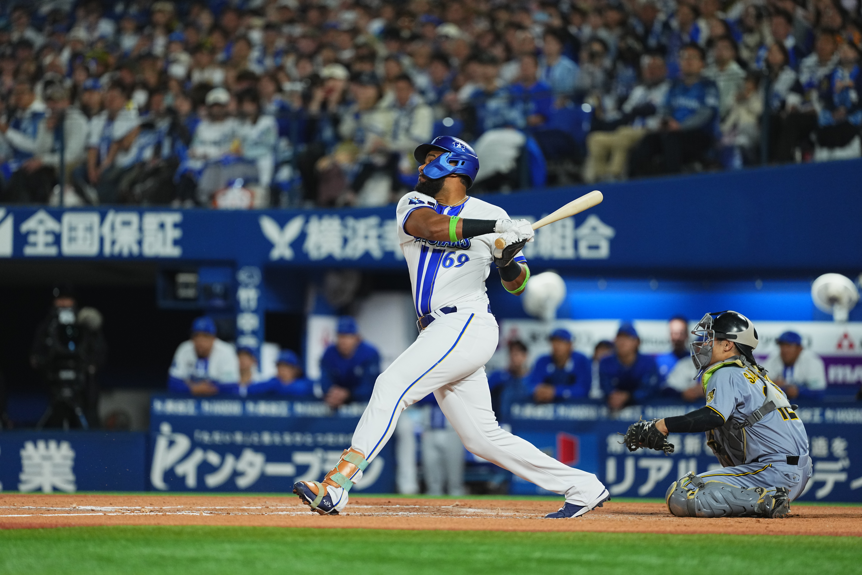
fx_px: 7183
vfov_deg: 4.6
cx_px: 431
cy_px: 288
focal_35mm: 300
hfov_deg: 6.9
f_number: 2.8
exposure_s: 1/1600
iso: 2500
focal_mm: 300
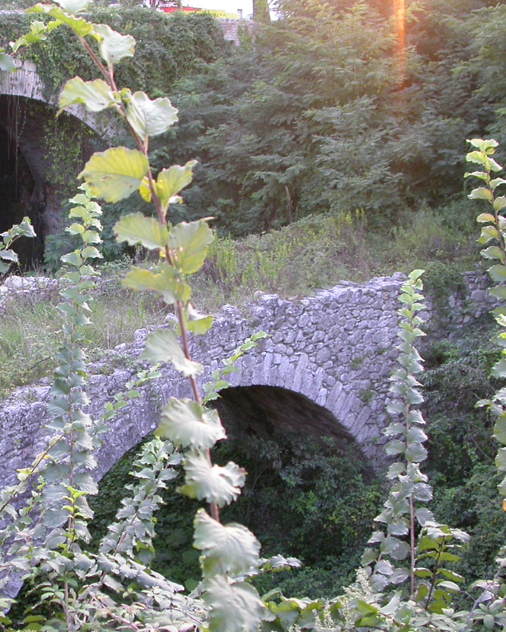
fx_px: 1067
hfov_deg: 26.1
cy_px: 339
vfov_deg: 33.0
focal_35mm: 57
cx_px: 92
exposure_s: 1/55.1
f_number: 3
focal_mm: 7.85
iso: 100
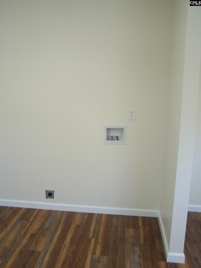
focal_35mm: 38
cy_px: 134
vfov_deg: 48.9
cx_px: 100
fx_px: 294
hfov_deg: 37.8
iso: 100
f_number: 2.8
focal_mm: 6.3
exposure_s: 1/30
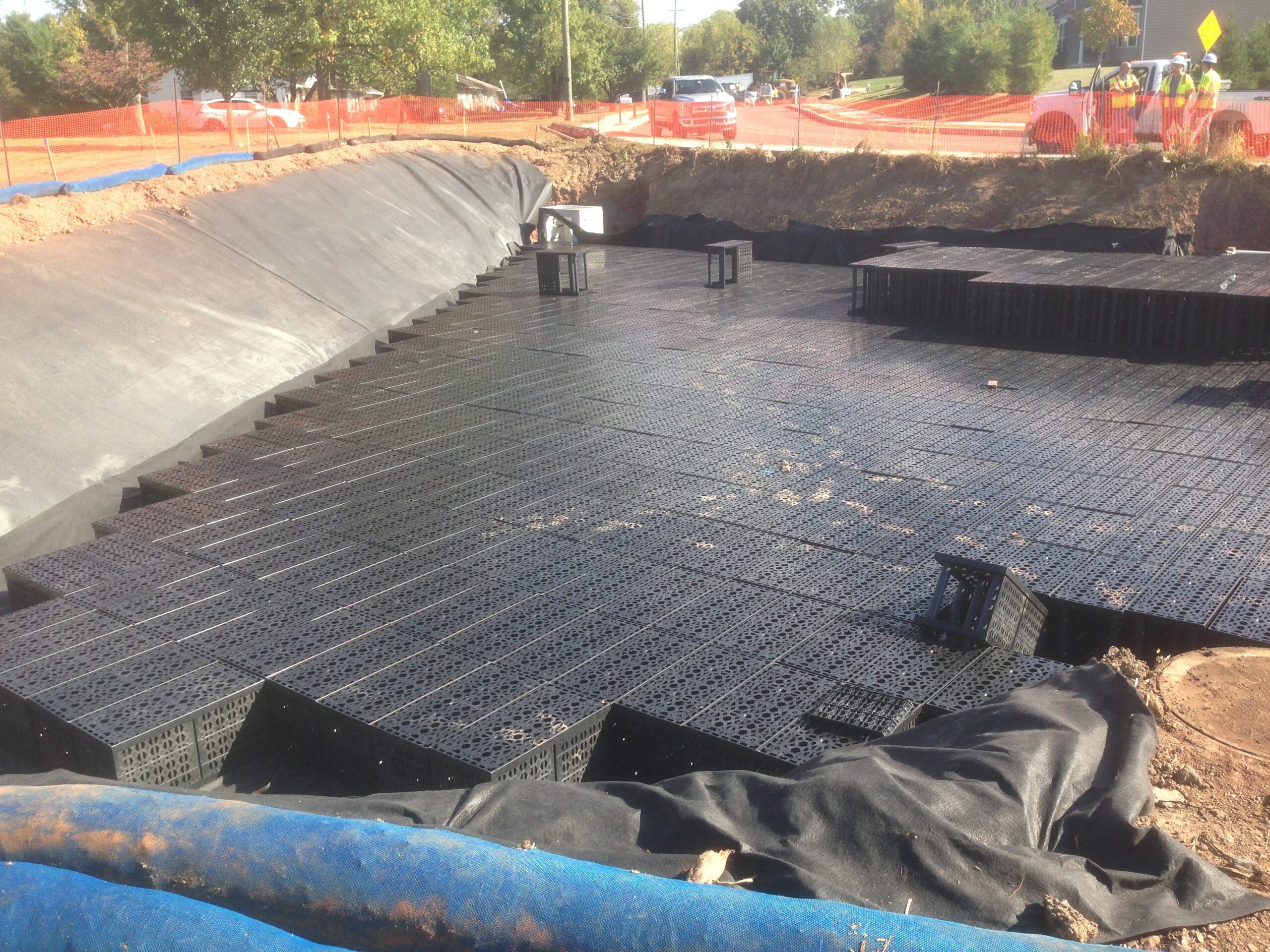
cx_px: 635
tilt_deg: -18.7
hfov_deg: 55.4
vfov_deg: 42.9
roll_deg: -1.2
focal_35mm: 33
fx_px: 1211
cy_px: 476
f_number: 2.4
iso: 50
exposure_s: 1/475
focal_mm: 4.12
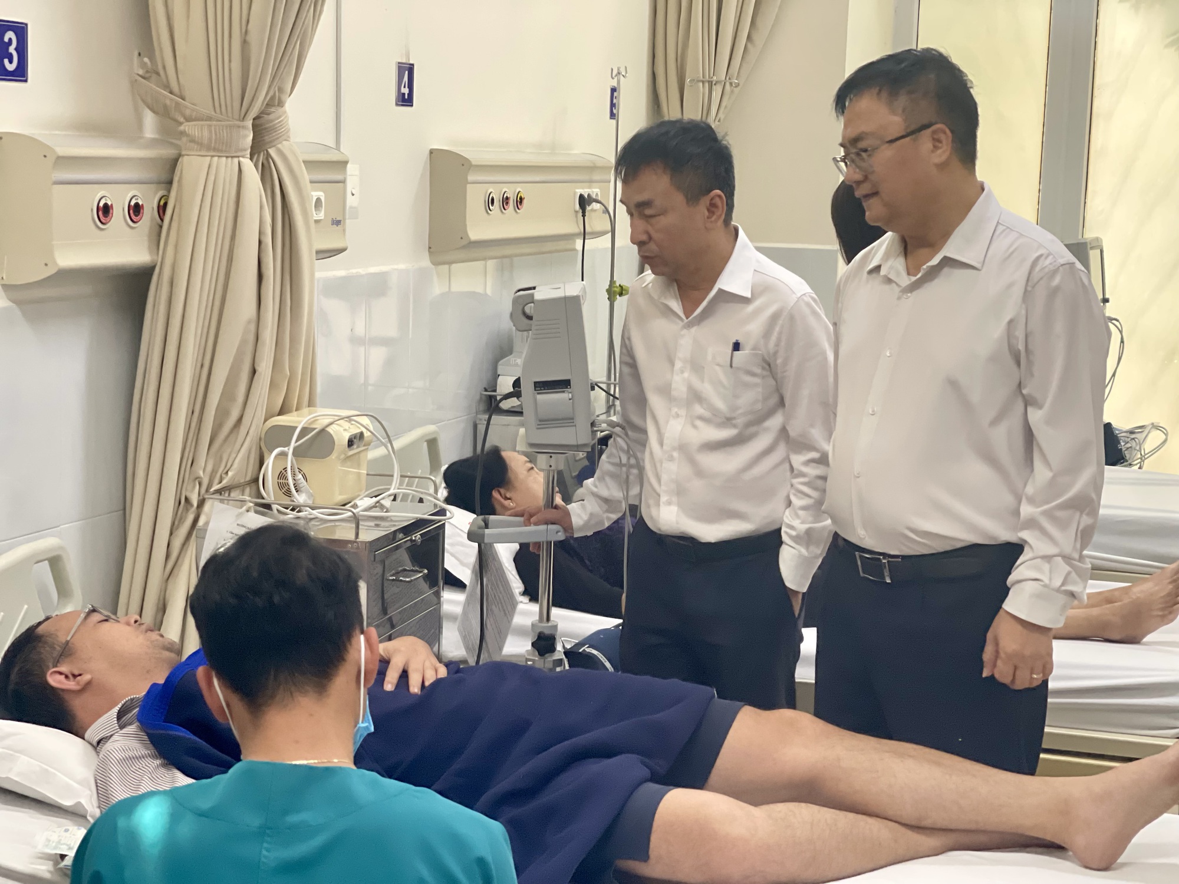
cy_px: 442
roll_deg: -2.3
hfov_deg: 30.3
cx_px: 590
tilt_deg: -8.2
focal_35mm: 64
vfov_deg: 22.9
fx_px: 2180
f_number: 2.2
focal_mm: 7.5
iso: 320
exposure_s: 1/40
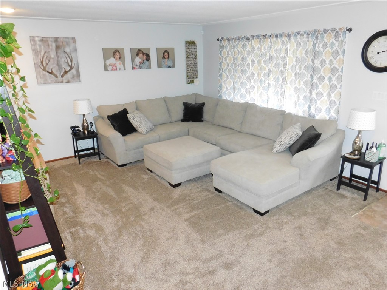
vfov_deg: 54.9
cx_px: 194
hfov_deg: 69.4
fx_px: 279
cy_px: 145
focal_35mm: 25
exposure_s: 1/30
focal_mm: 4.5
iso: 320
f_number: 3.1
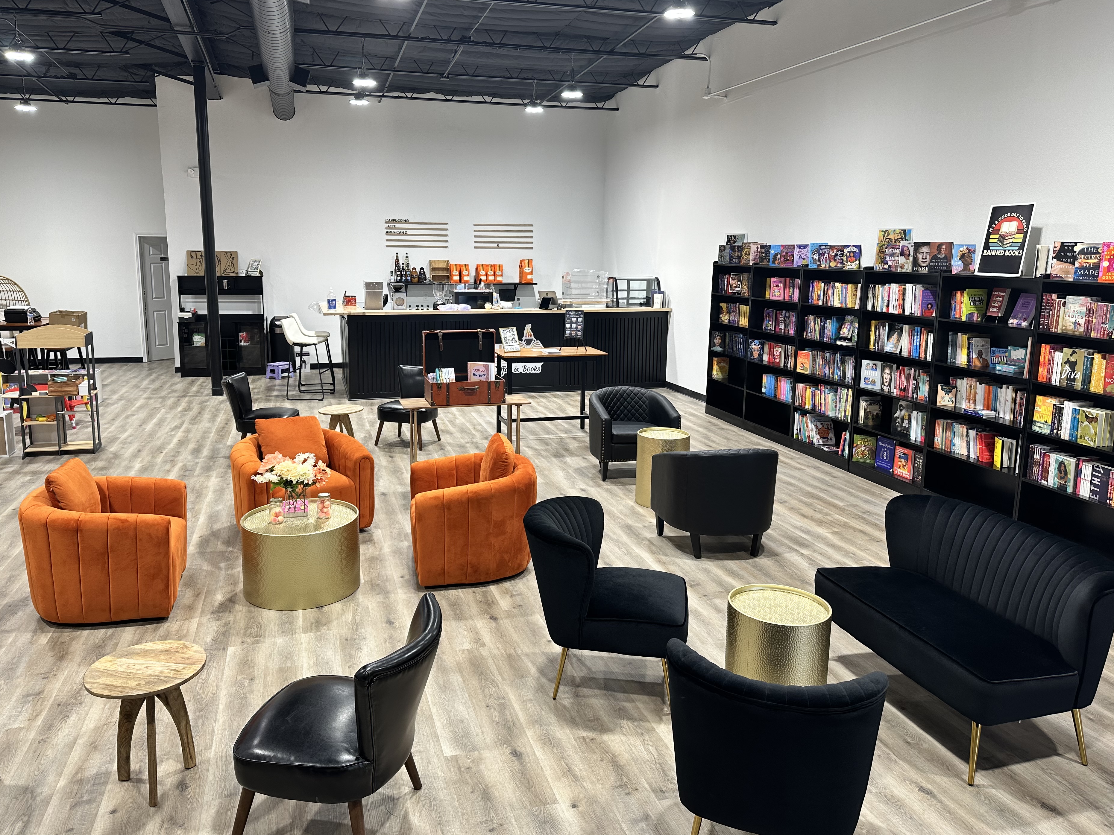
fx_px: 837
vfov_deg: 53.0
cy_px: 391
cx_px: 523
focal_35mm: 26
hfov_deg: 67.2
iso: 64
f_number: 1.78
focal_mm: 6.86
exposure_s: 1/121
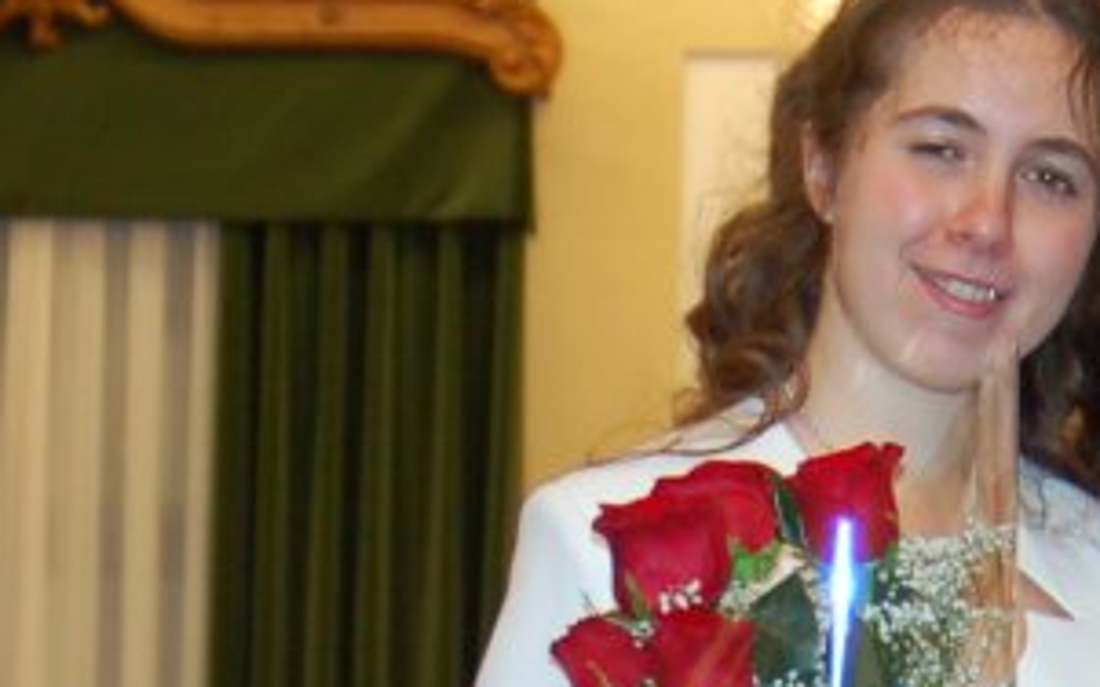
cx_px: 782
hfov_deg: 9.8
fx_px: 6414
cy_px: 1454
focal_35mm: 214
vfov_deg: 6.0
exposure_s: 1/60
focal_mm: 28
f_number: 3.3
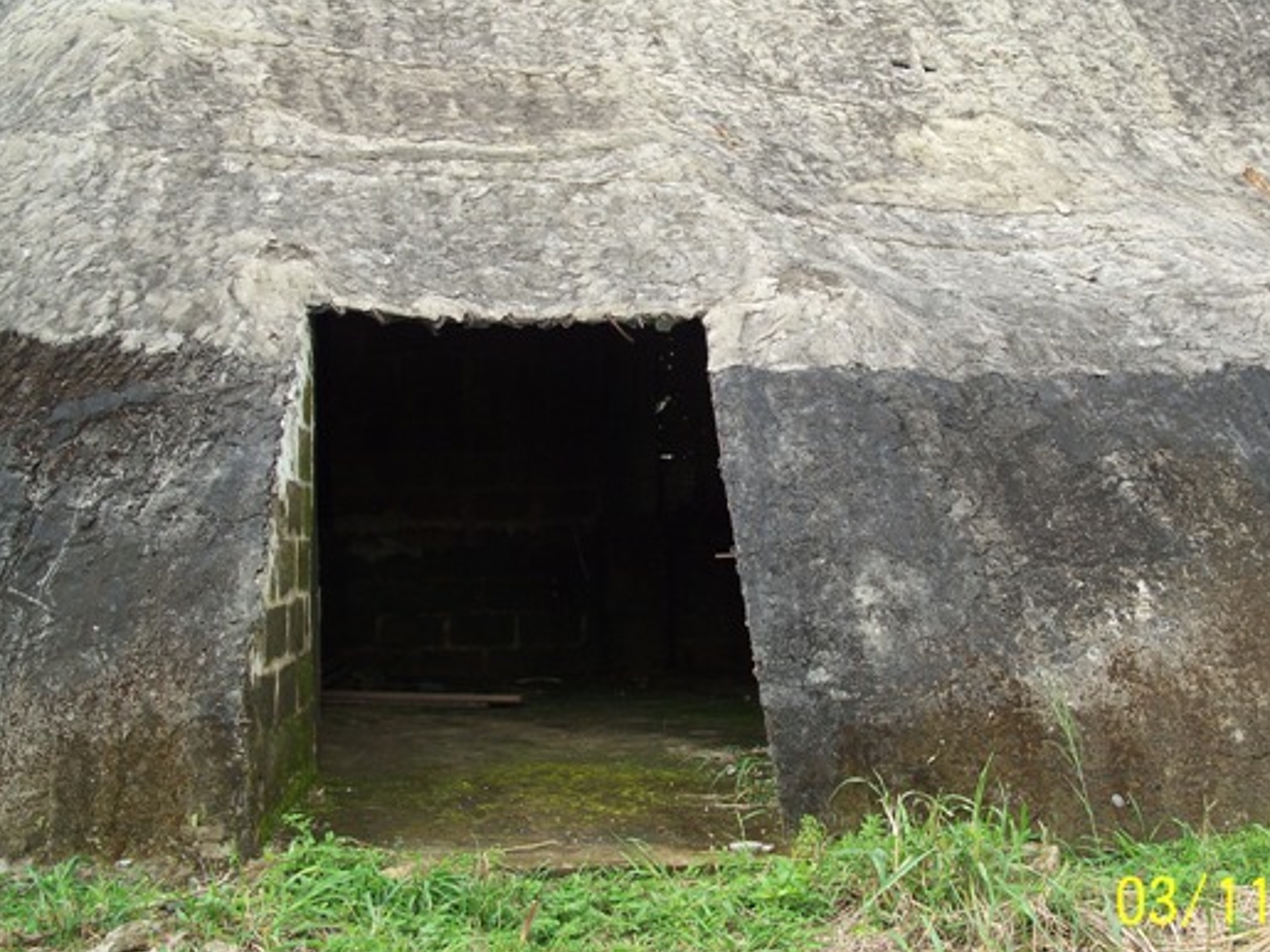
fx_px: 1687
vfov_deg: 31.5
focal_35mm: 46
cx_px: 727
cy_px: 459
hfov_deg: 41.1
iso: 64
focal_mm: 7.8
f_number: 2.8
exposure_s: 1/250
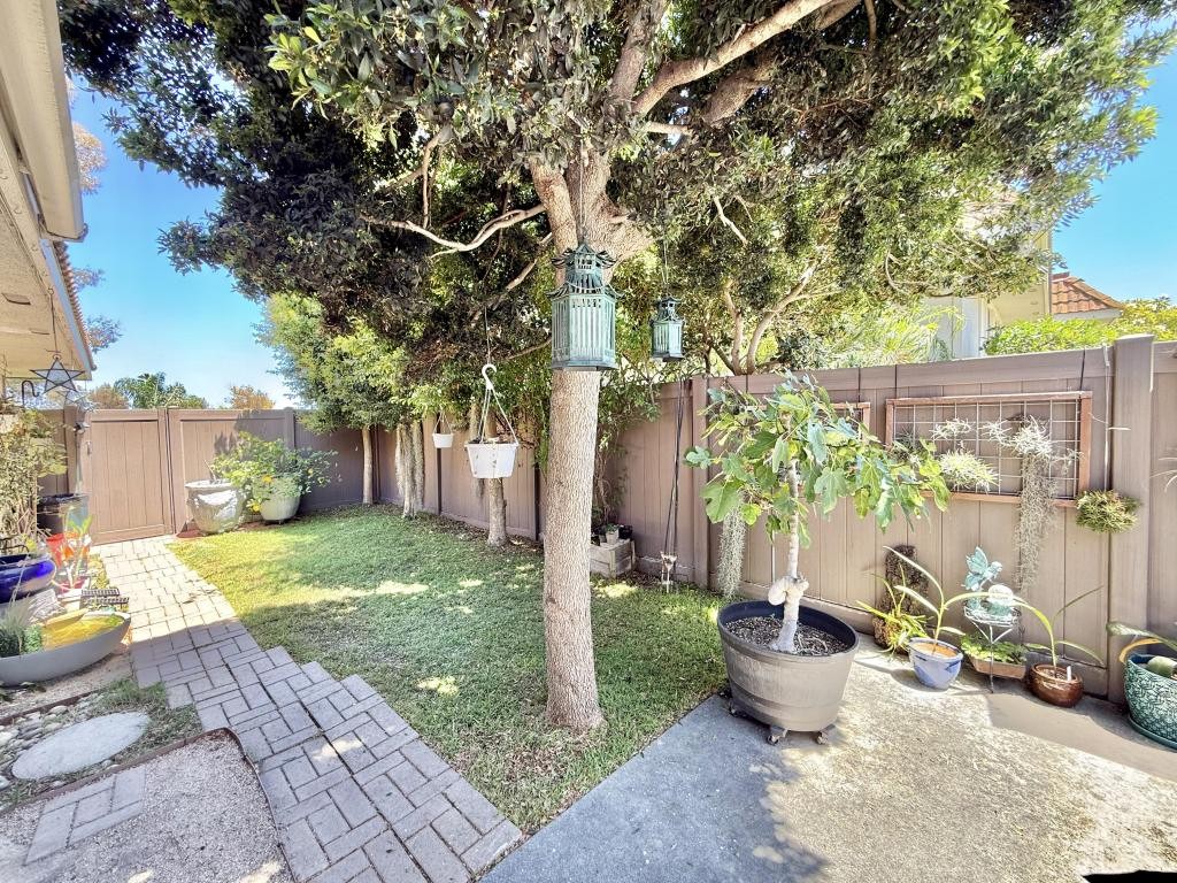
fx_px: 476
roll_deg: +1.1
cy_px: 442
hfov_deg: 102.1
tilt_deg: -2.3
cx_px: 588
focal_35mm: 14
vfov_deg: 85.7
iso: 80
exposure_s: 1/99
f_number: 2.2
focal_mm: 2.22
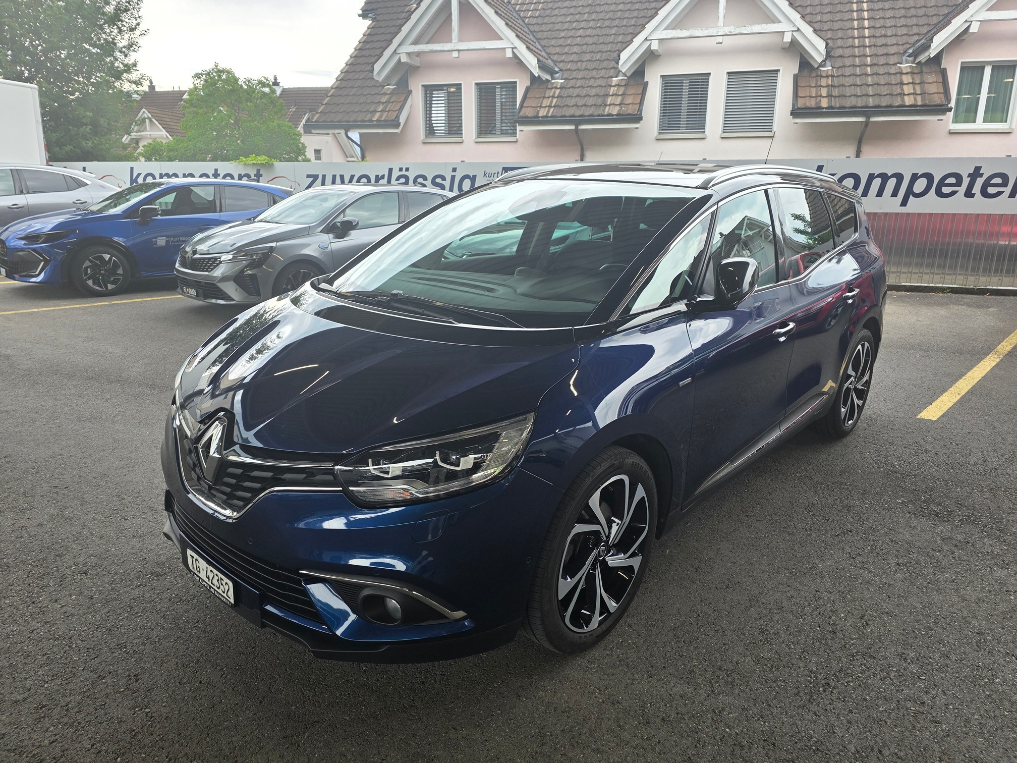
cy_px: 382
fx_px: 676
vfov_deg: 58.9
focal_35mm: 23
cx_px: 508
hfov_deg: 73.9
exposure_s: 1/180
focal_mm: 6.3
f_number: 1.7
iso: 64
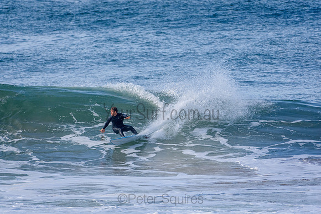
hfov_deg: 2.7
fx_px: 6689
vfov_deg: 1.8
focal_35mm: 750
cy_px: 107
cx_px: 160
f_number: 5.6
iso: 400
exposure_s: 1/2000
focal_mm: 500
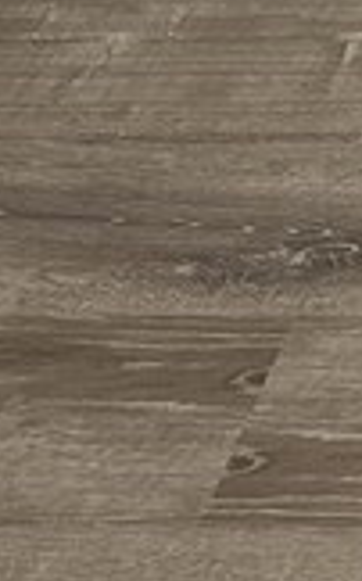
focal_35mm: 161
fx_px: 2546
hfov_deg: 7.1
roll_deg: +0.4
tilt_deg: -22.4
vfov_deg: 11.9
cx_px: 1143
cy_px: -495
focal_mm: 6.86
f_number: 1.78
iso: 320
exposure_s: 1/60
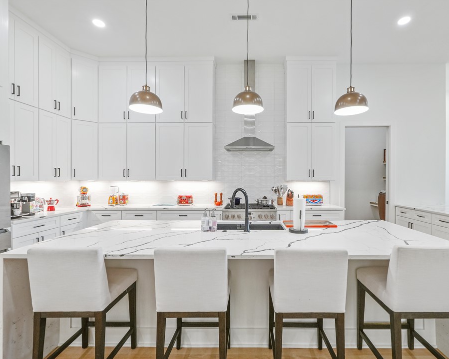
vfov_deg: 77.0
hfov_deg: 89.4
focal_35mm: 17
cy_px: 179
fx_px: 226
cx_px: 247
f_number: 9
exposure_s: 1/13
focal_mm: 10
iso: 320
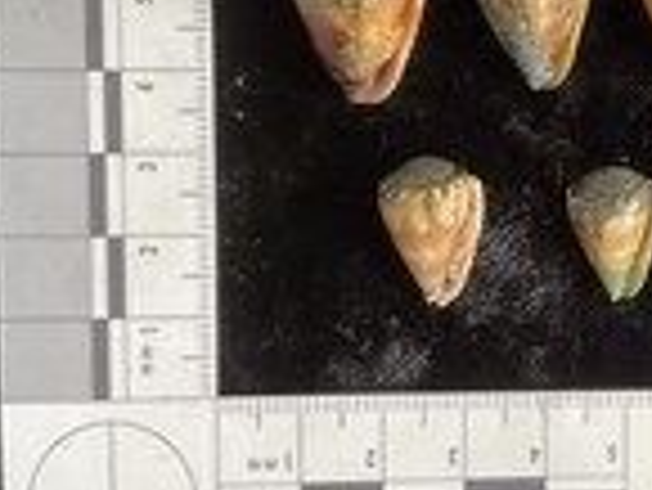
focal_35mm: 70
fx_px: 1320
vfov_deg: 20.9
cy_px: 151
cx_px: 616
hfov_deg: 26.6
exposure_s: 1/60
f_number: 1.8
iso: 100
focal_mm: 3
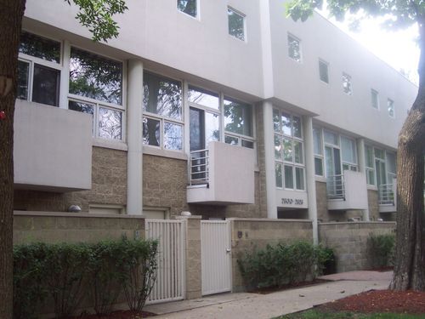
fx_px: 467
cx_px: 212
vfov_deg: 37.7
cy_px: 160
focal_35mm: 38
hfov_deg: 49.0
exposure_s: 1/180
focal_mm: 8
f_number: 2.8
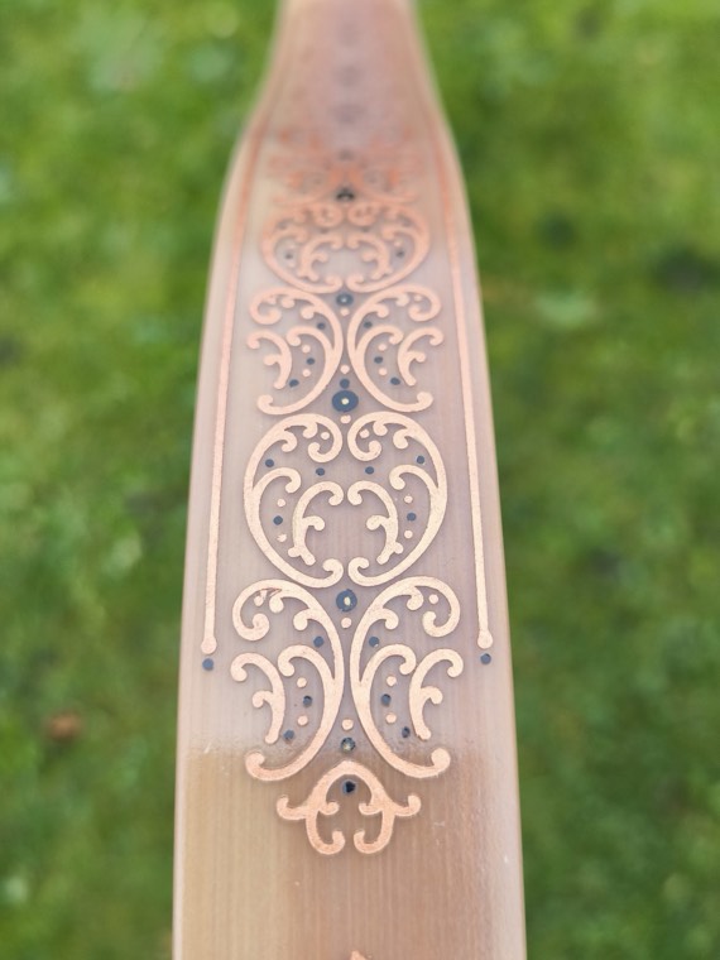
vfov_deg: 52.6
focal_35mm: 35
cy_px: 480
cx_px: 360
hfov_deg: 40.7
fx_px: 971
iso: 50
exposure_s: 1/101
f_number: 1.4
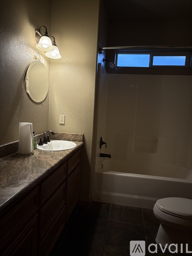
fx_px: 192
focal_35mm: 26
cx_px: 96
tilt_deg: -5.3
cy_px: 128
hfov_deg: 53.0
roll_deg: -3.3
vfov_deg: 67.3
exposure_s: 1/60
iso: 125
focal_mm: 5.96
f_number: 1.6
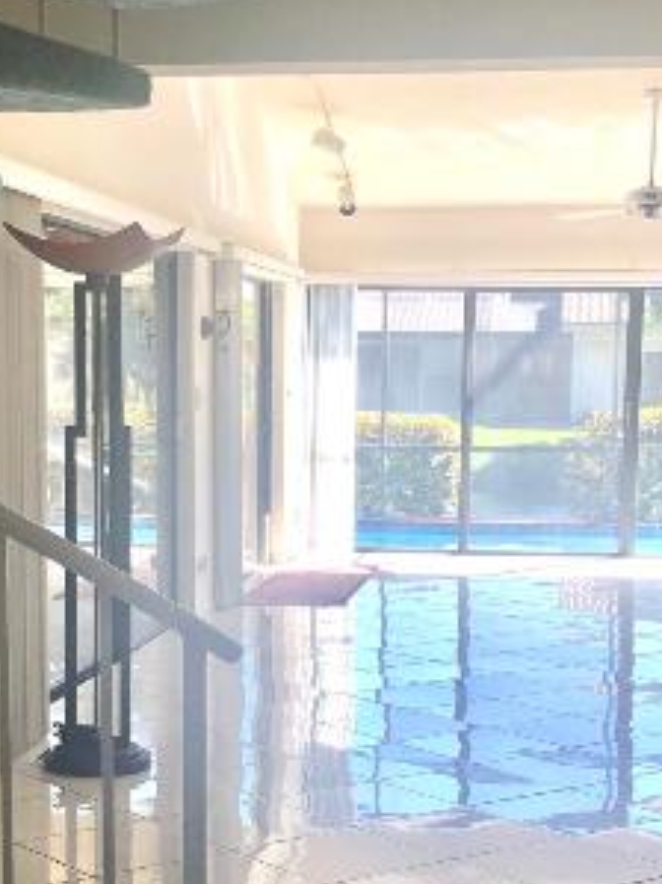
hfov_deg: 20.4
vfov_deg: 26.9
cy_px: 600
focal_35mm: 72
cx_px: 310
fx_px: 1837
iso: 32
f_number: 1.8
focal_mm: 4
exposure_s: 1/120
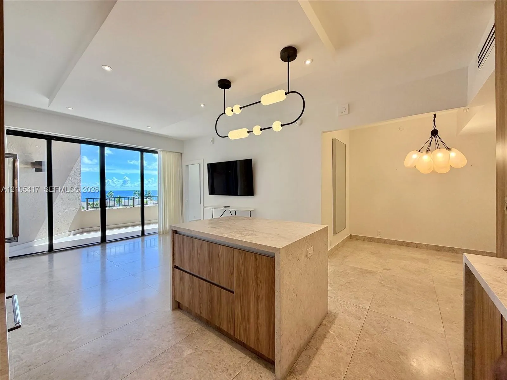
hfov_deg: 102.1
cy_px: 190
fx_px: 205
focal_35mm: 14
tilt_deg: -0.3
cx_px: 254
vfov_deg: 85.7
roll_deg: +0.4
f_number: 2.2
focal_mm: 2.22
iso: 64
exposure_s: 1/135
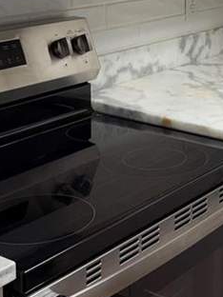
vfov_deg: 23.2
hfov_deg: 17.4
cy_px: 27
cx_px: 242
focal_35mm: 82
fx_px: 704
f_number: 1.78
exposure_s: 1/120
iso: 100
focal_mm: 6.76
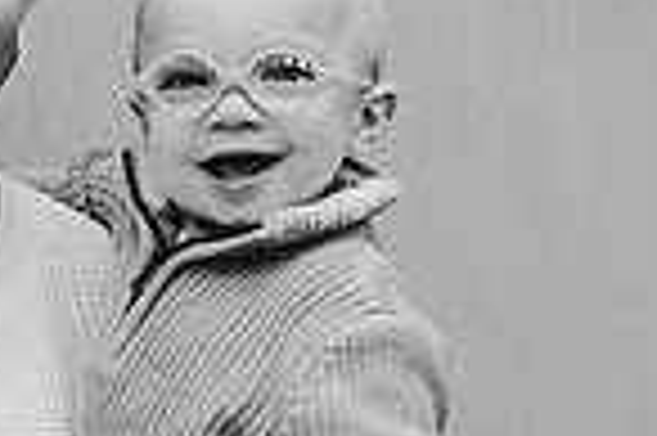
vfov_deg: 7.0
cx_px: -27
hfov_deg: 10.5
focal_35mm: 194
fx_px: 3536
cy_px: 414
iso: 640
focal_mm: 49
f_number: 3.5
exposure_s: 1/200
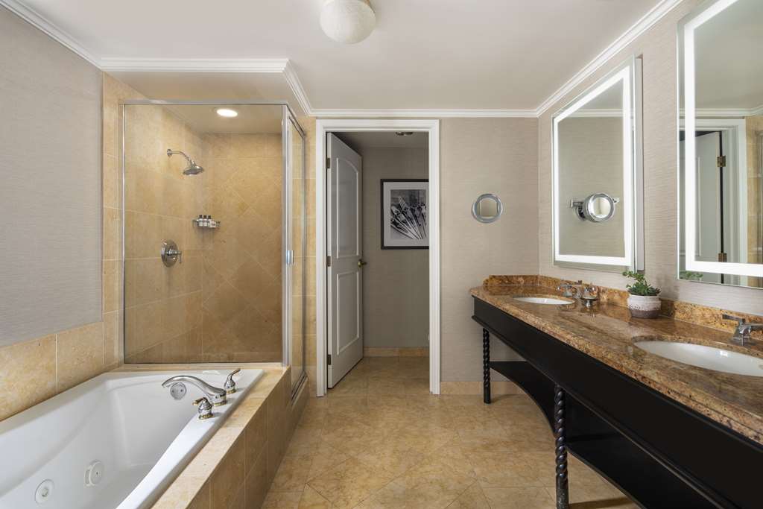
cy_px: 254
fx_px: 360
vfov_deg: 70.5
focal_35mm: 17
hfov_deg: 93.3
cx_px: 382
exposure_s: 1/2
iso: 100
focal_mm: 17
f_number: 11
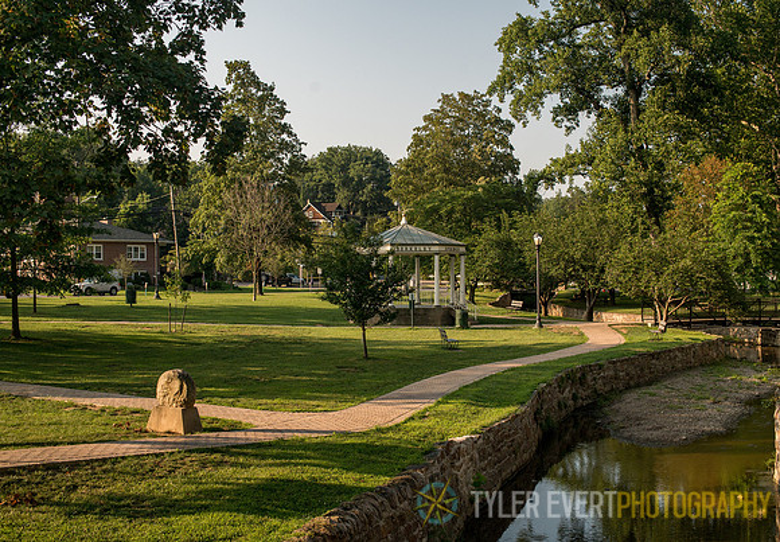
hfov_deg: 38.1
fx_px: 1130
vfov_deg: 27.0
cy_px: 271
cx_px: 407
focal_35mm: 51
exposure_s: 1/60
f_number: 5
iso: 500
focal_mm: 50
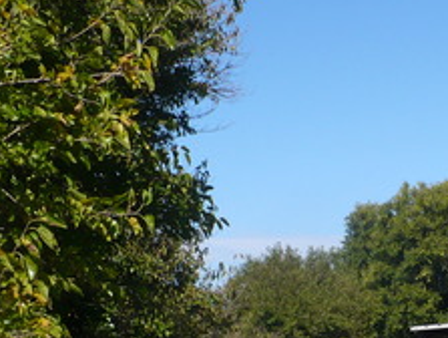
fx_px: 1374
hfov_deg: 17.9
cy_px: 390
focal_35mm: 106
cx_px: 492
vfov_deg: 13.7
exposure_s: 1/200
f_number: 8
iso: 100
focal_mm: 6.1
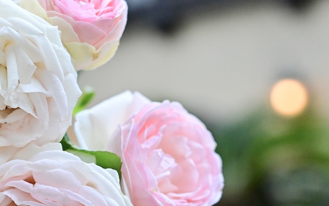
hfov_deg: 19.9
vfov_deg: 12.7
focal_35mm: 103
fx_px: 923
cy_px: 129
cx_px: 55
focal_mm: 60
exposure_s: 1/320
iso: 4000
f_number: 5
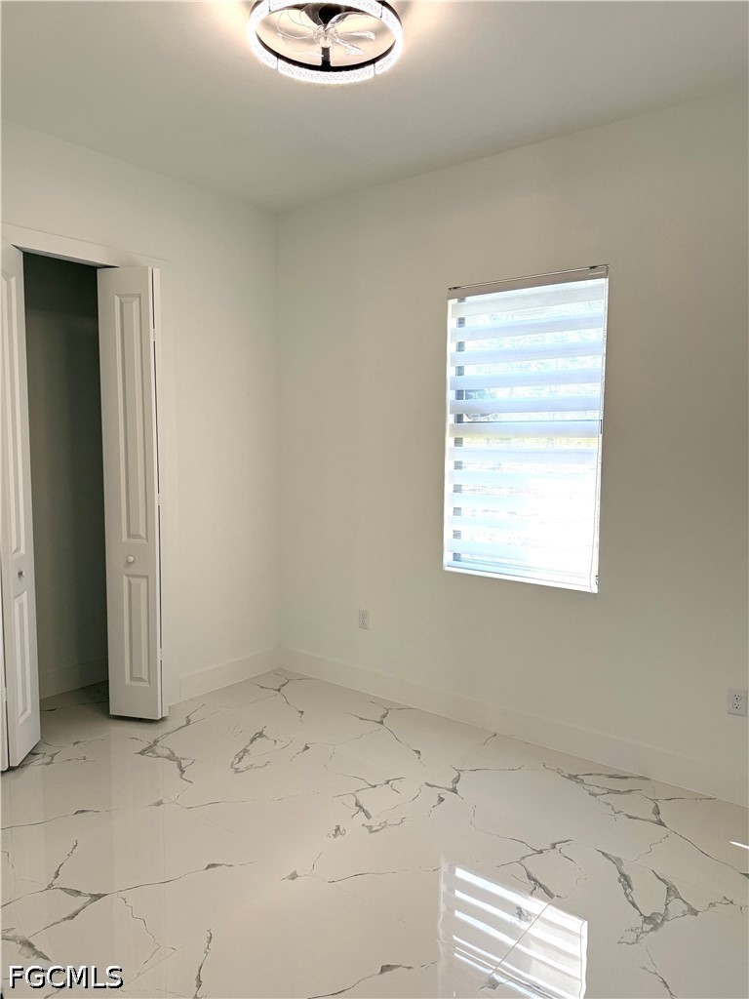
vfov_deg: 71.6
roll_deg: -1.0
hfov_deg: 56.8
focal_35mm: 24
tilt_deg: -4.1
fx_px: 692
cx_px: 374
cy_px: 500
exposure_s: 1/314
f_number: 1.78
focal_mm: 6.76
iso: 100
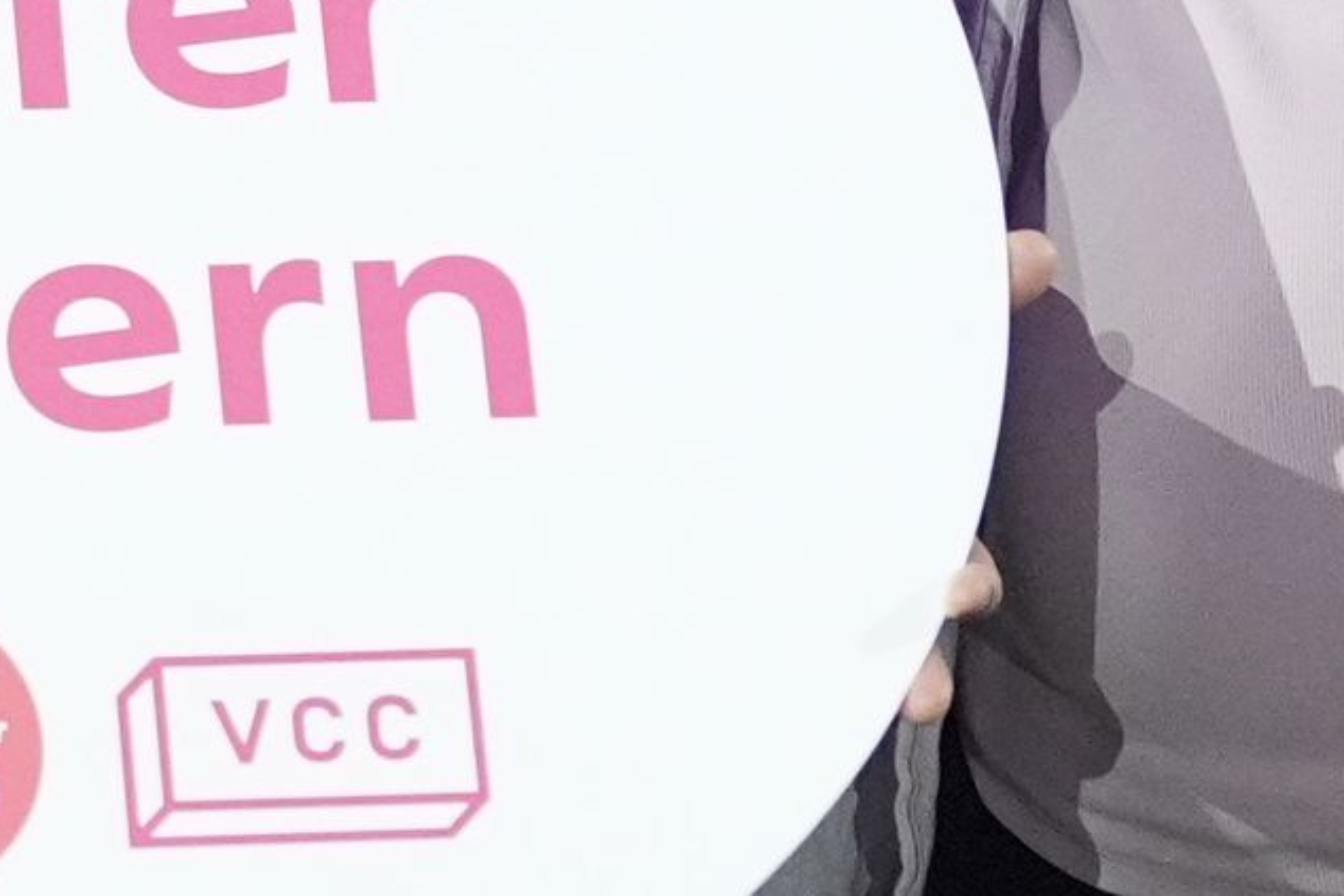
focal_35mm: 265
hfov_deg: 7.8
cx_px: 210
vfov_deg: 5.1
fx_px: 9895
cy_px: -512
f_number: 2.2
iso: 6400
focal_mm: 42
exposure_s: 1/100
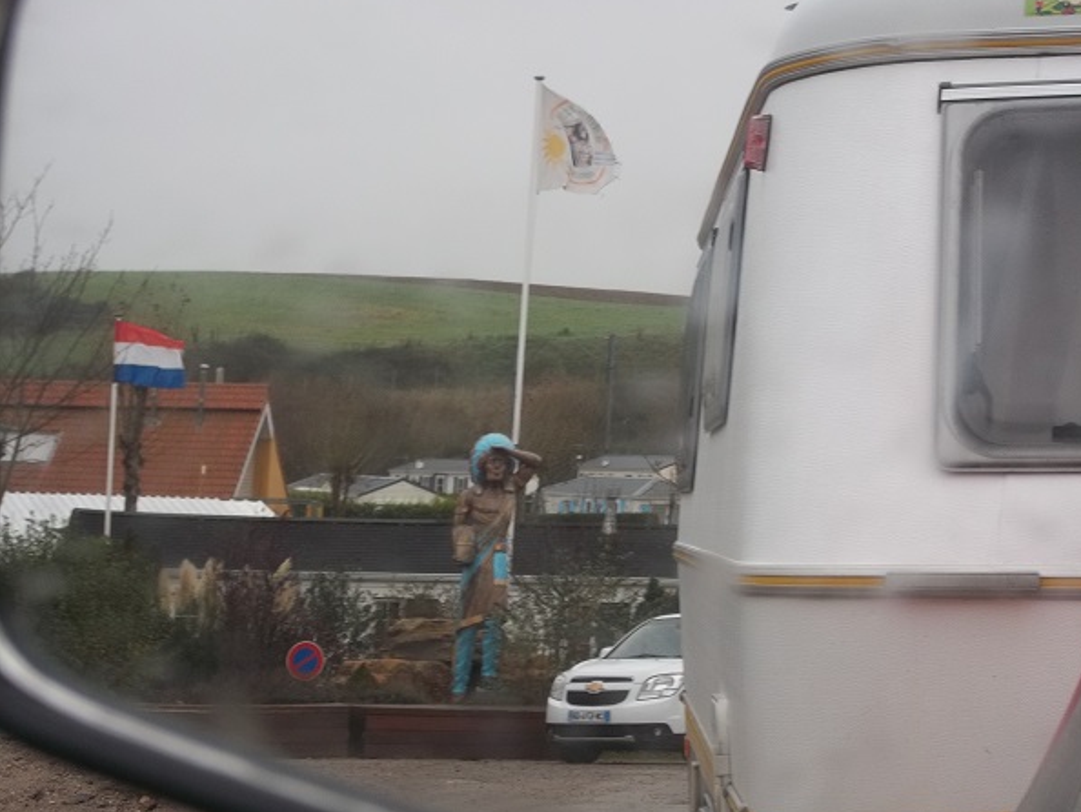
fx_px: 3249
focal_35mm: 104
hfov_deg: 18.9
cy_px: 416
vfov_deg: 14.2
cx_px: 584
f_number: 5.2
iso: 80
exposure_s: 1/50
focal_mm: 17.1
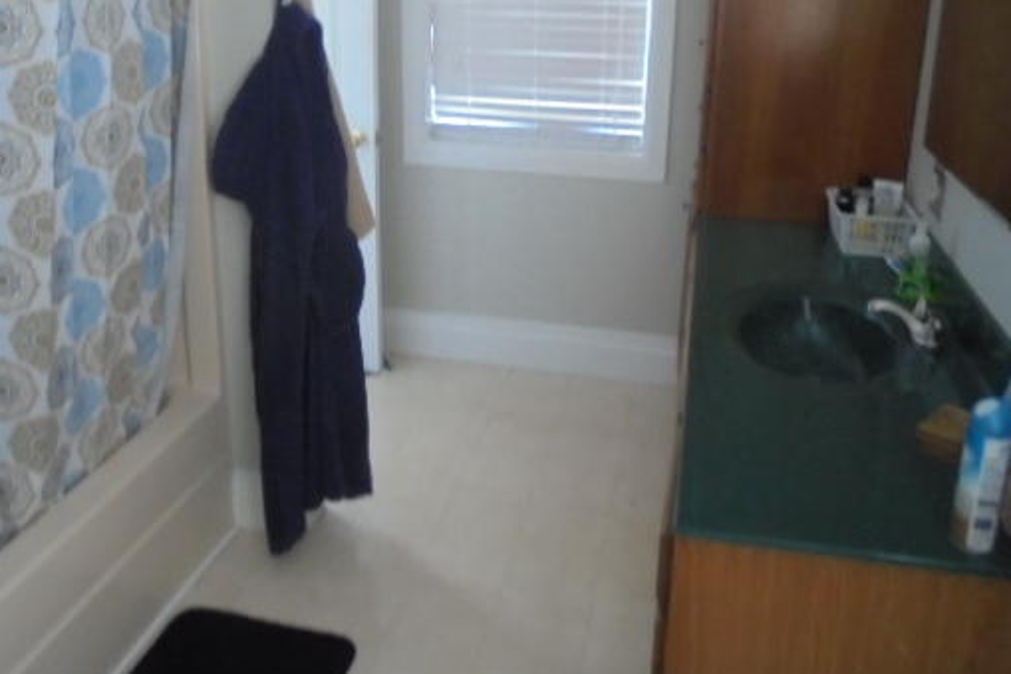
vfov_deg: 38.3
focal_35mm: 34
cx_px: 439
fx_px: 954
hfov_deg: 55.6
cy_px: 205
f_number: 3.5
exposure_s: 1/13
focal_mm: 4.6
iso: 400
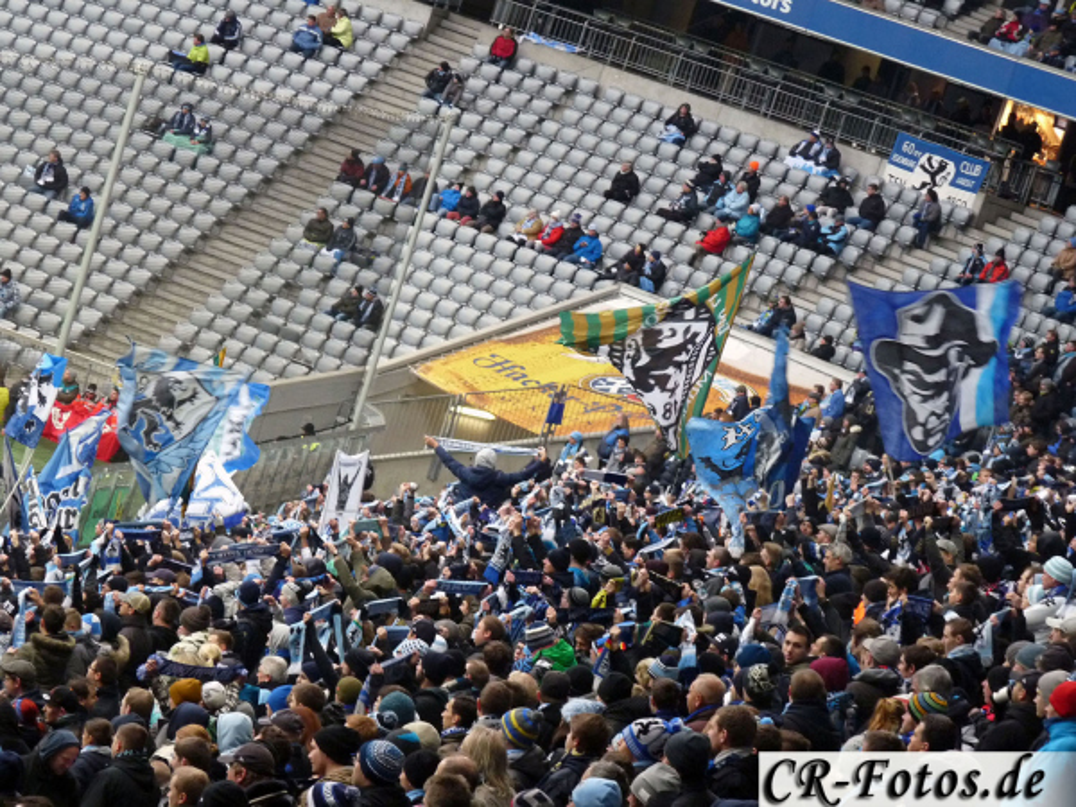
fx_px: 5067
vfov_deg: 9.1
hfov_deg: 12.1
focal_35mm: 163
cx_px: 538
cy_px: 404
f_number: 3.7
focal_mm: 29
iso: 400
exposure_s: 1/60
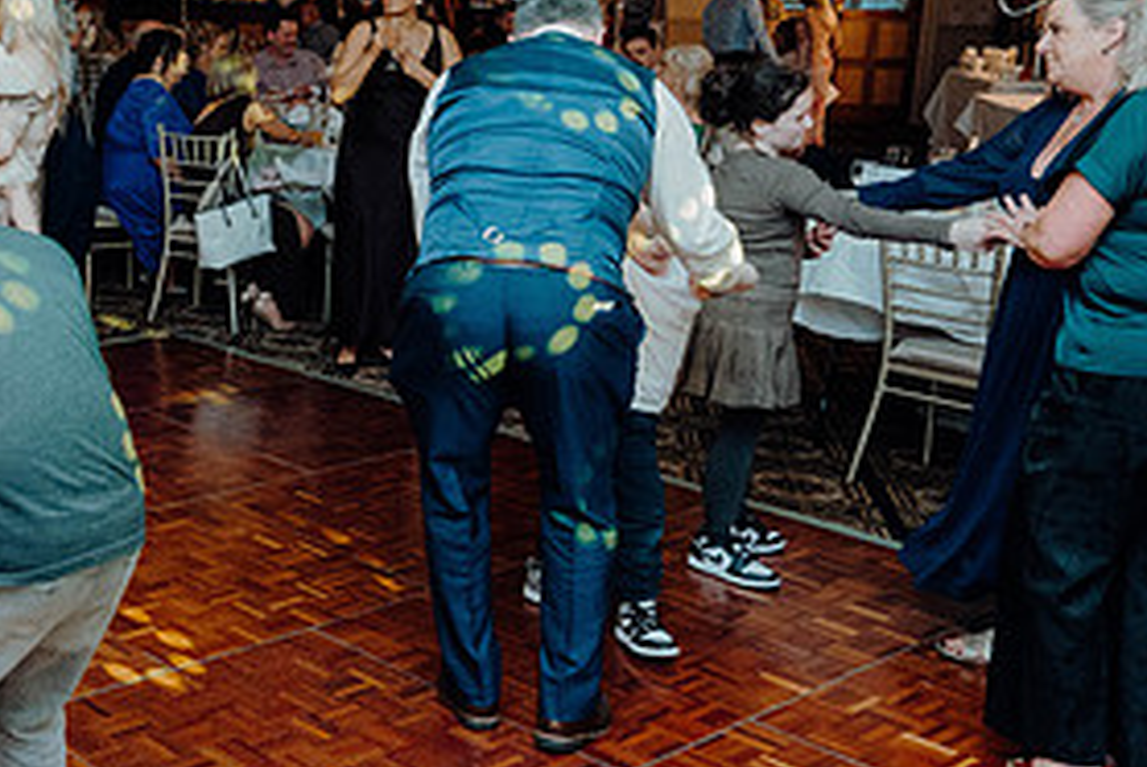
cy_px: 287
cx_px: 4
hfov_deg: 35.8
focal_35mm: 50
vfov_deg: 27.0
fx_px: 1595
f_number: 3.5
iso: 3200
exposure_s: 1/160
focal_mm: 24
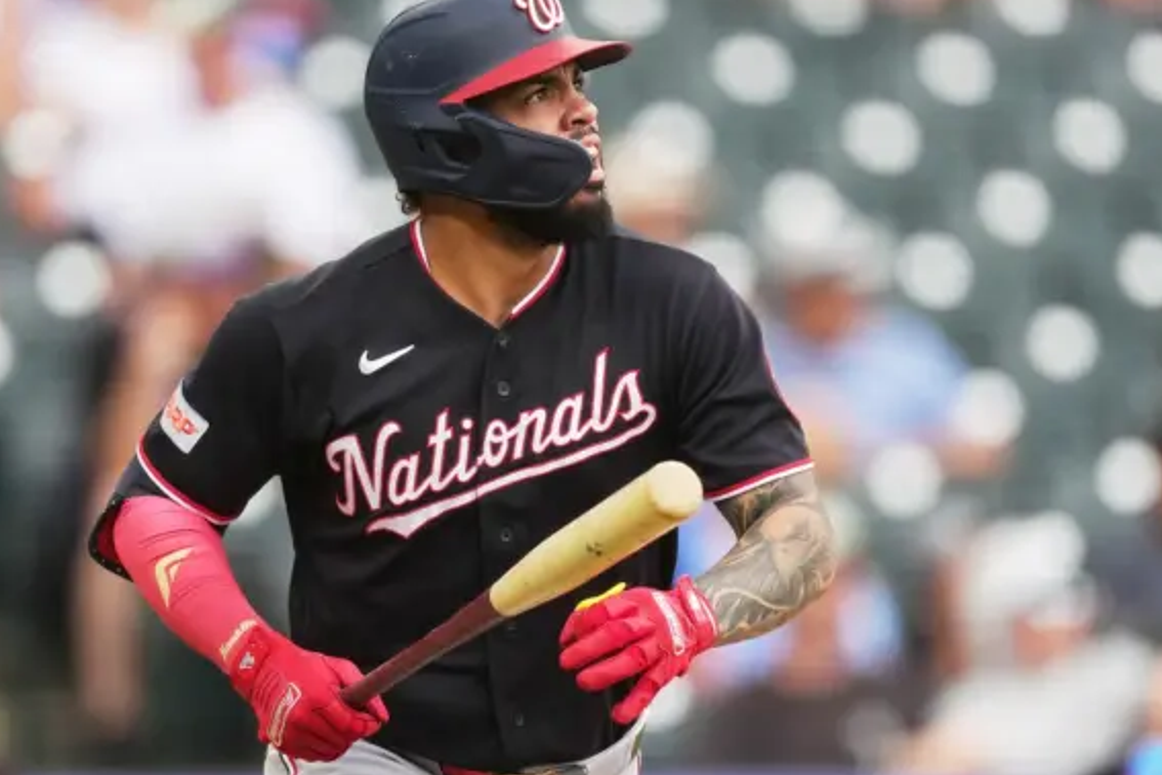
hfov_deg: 2.2
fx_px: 30726
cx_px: 504
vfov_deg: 1.4
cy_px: 426
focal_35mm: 952
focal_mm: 600
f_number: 4
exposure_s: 1/1250
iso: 800
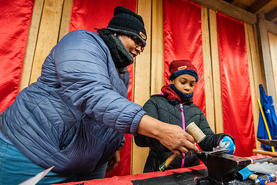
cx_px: 180
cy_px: 100
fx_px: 154
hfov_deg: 81.7
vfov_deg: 61.9
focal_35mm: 20
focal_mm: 14
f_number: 2.8
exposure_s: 1/160
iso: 2000
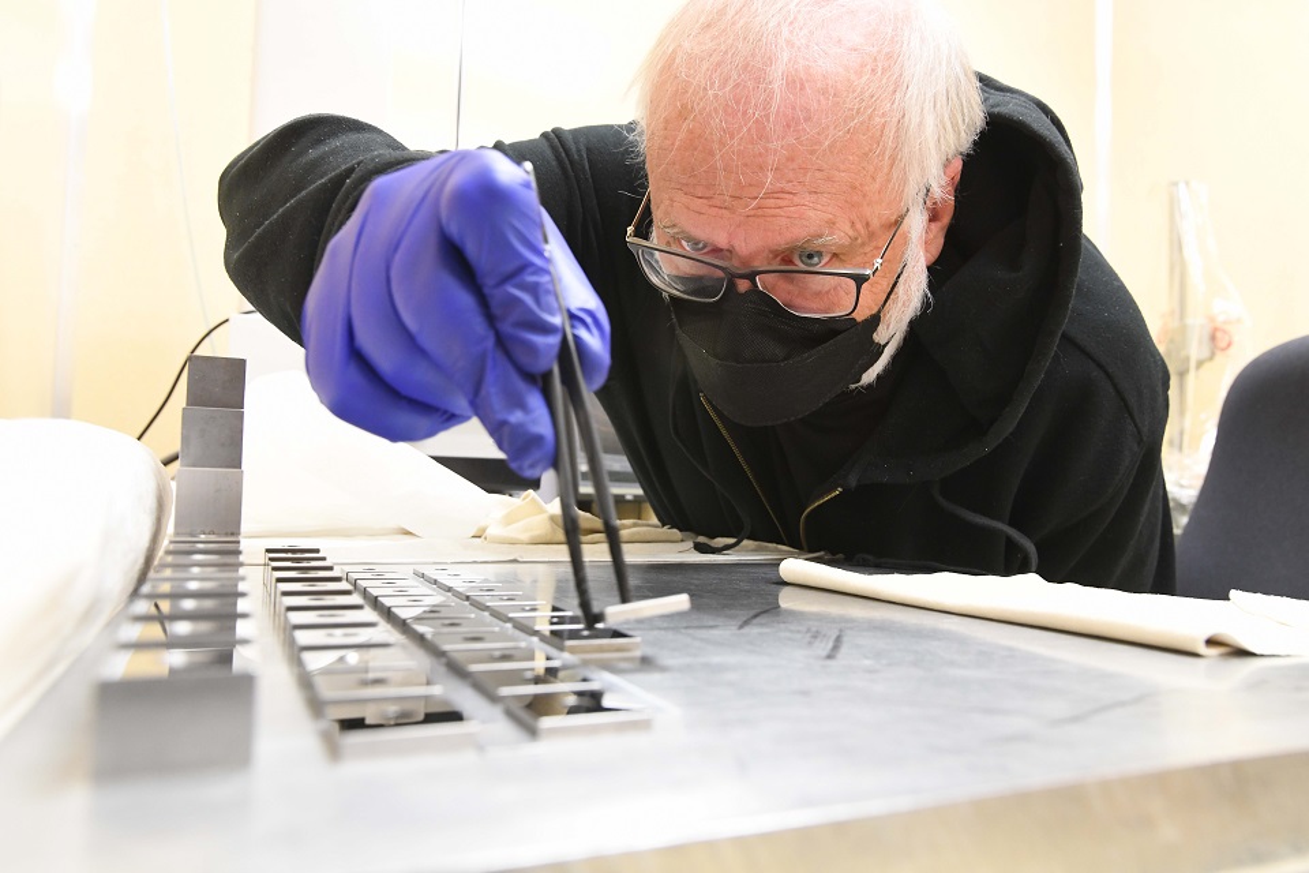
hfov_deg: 69.4
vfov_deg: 49.6
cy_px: 436
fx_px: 945
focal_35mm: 26
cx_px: 654
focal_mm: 26
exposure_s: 1/20
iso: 3200
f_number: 9
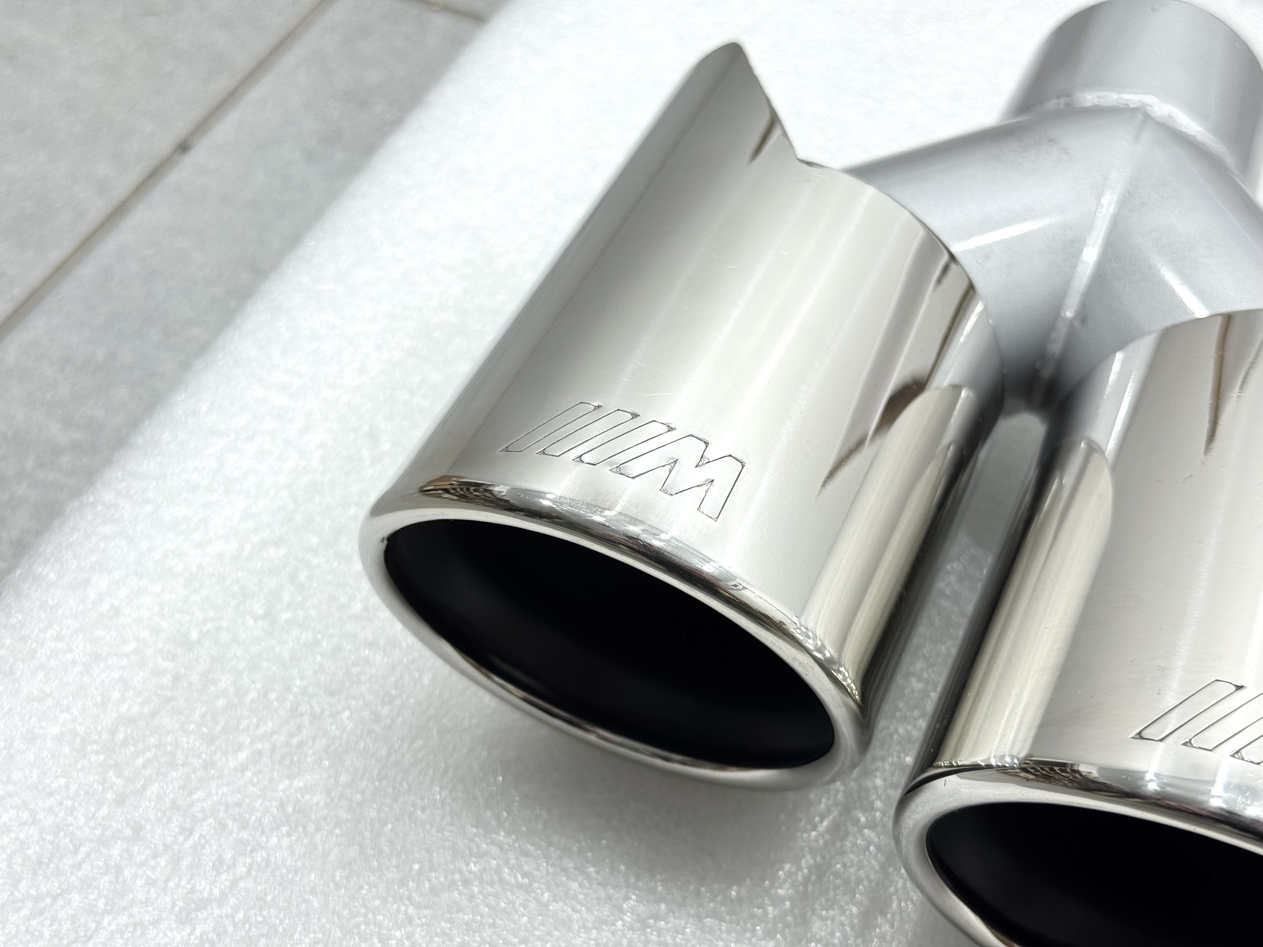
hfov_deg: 39.7
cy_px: 474
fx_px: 1751
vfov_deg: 30.3
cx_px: 632
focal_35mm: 48
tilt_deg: -47.4
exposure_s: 1/155
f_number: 1.78
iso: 64
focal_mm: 6.76
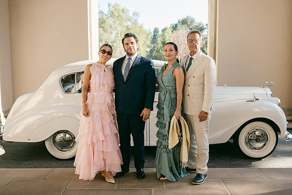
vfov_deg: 37.1
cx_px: 146
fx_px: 290
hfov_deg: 53.4
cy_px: 98
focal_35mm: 36
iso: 64
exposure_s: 1/400
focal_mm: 35
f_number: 2.2
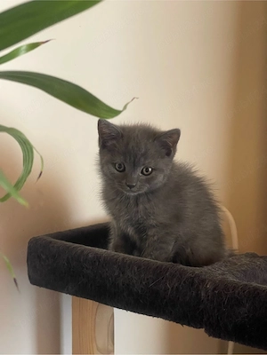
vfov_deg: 30.3
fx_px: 658
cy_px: 178
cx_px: 134
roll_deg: -1.6
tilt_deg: -7.1
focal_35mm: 64
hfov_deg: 22.9
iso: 800
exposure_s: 1/44
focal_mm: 7.5
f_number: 2.2
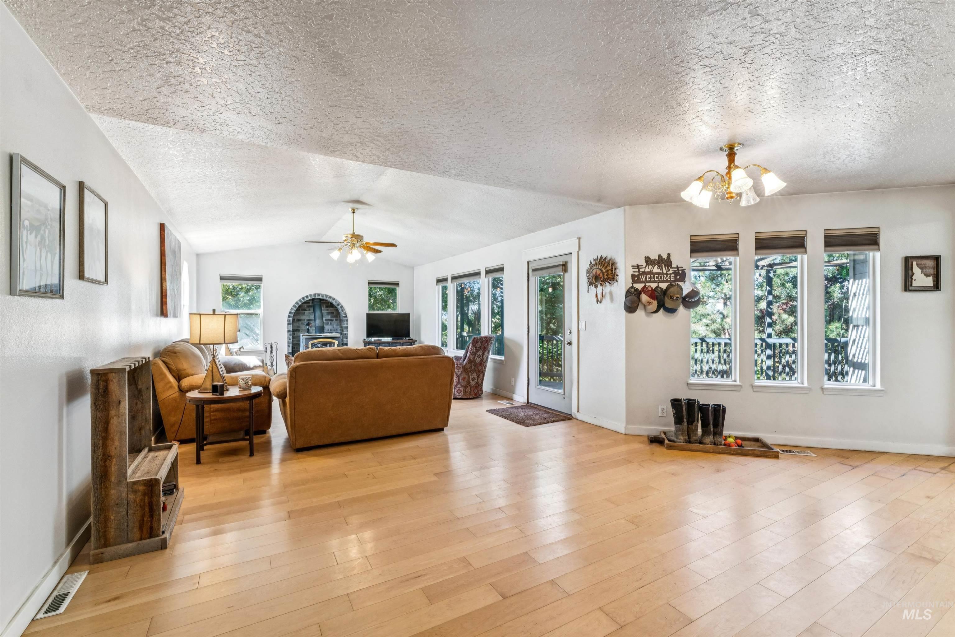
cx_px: 478
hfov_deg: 98.2
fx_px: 414
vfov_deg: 75.1
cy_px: 318
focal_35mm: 16
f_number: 13
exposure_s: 1/8
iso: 400
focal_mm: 15.6
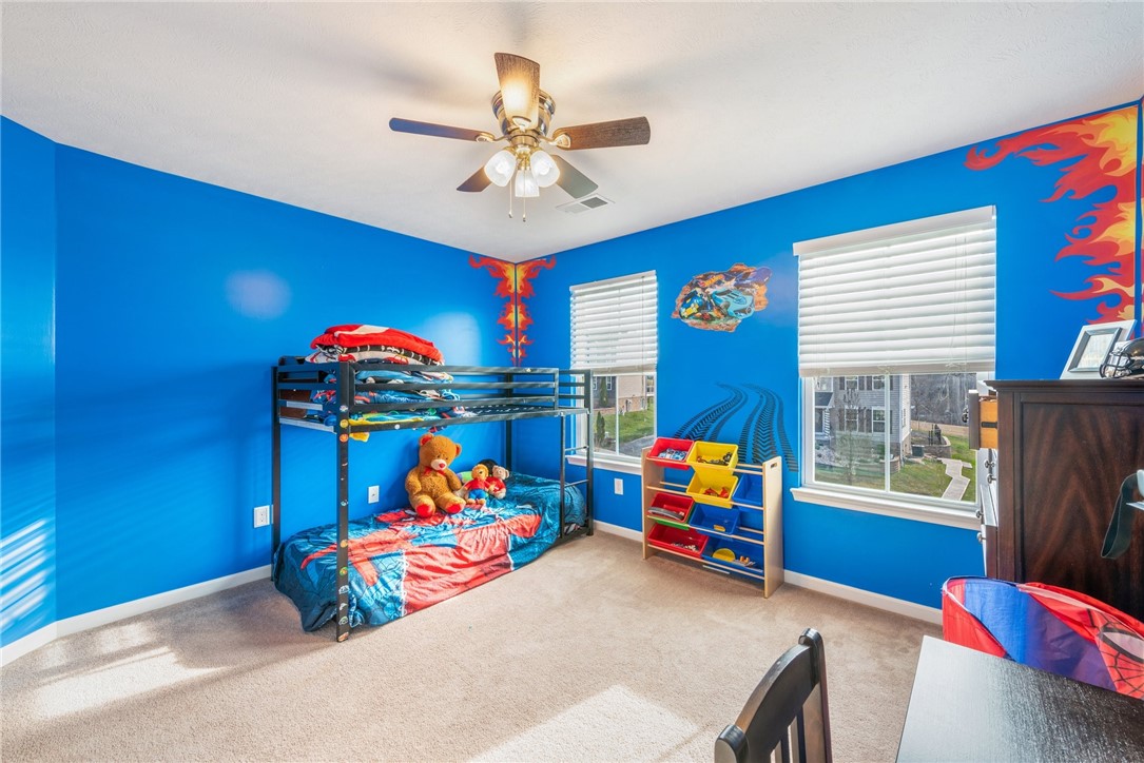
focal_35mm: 14
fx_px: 445
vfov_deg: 81.2
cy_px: 382
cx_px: 572
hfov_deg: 104.2
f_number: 11
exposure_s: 1/25
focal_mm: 14
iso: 50
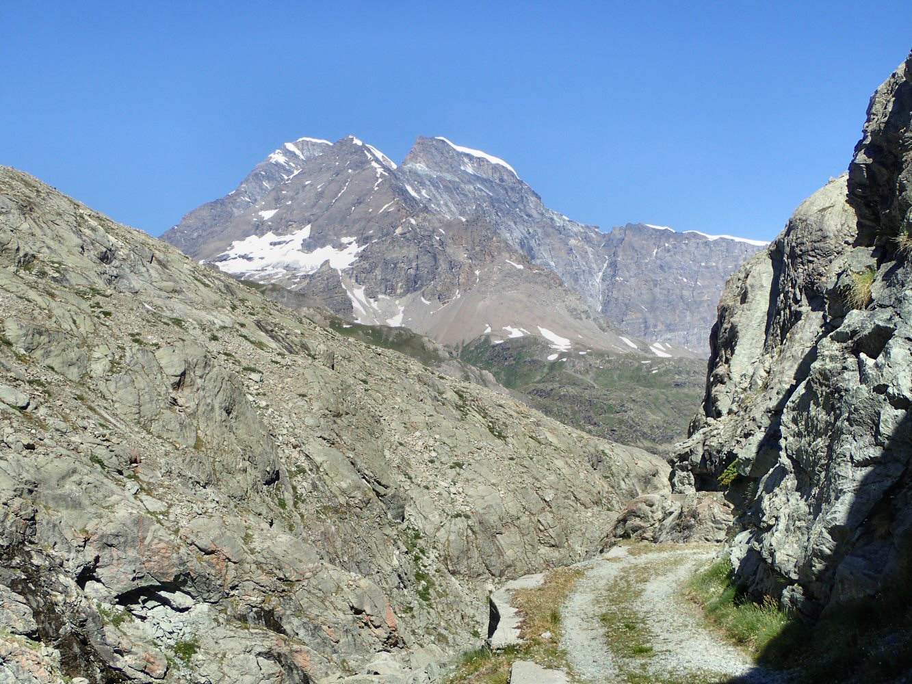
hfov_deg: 41.2
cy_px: 342
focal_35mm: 46
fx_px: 1212
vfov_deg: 31.5
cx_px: 456
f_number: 4.5
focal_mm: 8.41
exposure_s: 1/500
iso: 100
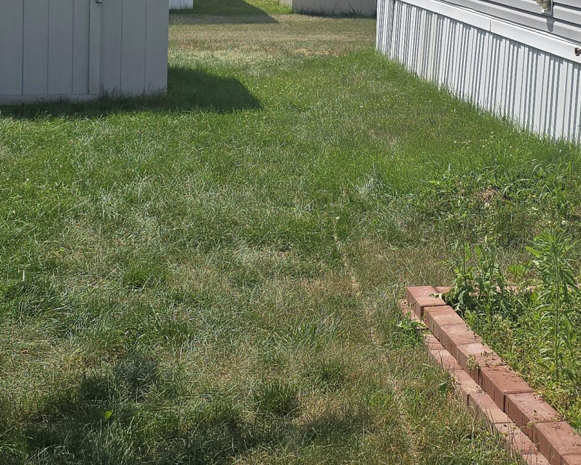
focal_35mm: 70
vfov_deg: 21.1
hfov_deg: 27.1
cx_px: 351
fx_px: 1204
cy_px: 5
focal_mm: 6.3
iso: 12
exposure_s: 1/850
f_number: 1.7
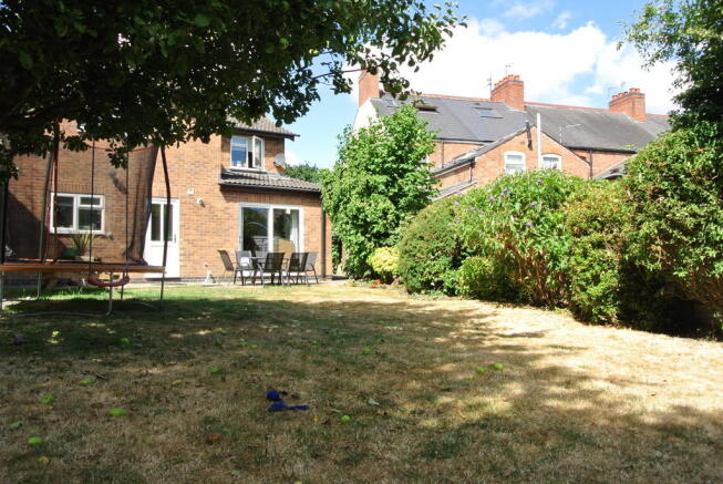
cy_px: 242
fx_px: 543
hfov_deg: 67.3
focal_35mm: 27
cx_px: 362
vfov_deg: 48.0
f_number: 10
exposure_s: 1/60
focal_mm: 10
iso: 100
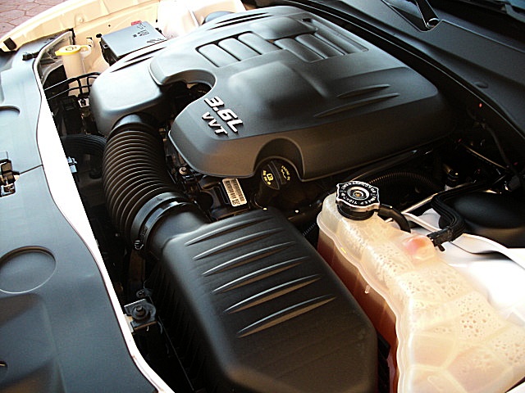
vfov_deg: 39.7
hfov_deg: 51.4
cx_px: 262
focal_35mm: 36
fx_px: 546
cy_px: 196
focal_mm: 6.3
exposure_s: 1/60
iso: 200
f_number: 2.8
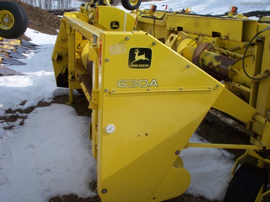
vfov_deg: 39.7
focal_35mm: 36
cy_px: 101
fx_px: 281
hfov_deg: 51.4
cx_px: 135
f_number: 5
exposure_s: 1/500
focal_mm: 7.54
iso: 64
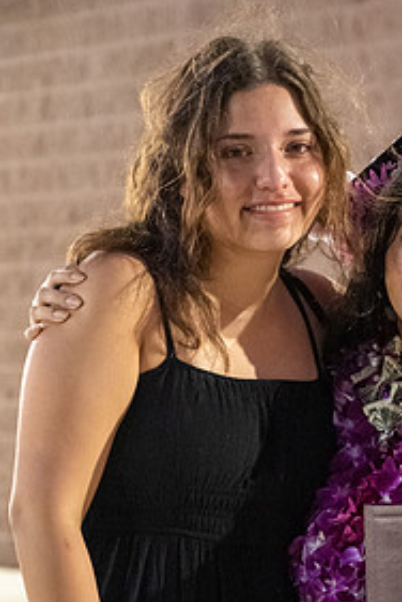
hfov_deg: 12.2
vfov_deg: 18.2
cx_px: 319
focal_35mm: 112
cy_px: 437
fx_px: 1871
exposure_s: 1/160
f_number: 4
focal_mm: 70
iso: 12800
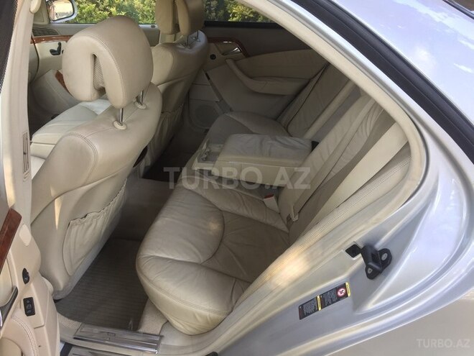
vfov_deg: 48.2
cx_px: 237
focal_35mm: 29
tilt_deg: -29.1
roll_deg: +0.3
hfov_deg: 61.7
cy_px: 178
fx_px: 397
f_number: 2.2
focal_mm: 4.15
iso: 40
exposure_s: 1/100
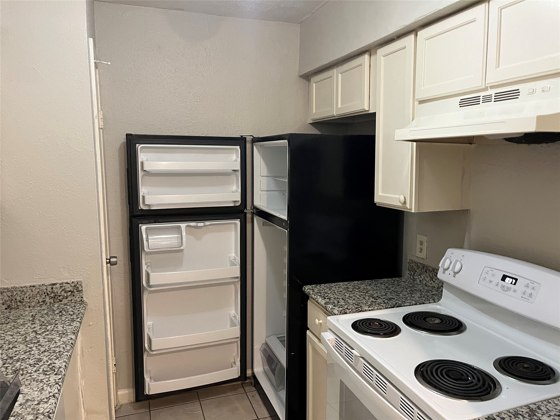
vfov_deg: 53.1
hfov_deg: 67.3
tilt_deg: -7.2
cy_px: 210
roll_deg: +0.6
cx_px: 280
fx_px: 421
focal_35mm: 26
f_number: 1.6
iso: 400
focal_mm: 5.1
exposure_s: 1/60
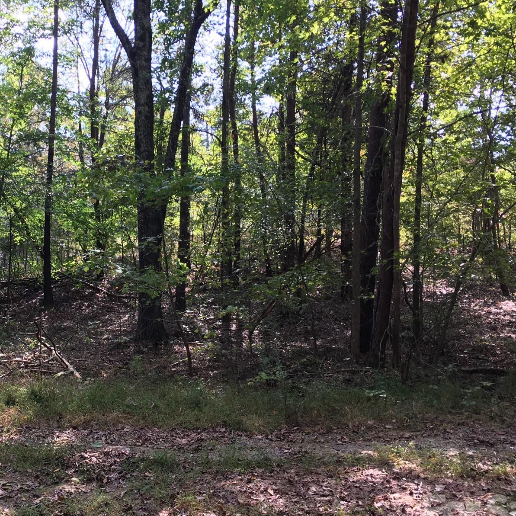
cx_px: 119
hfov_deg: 37.3
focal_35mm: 44
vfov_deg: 38.3
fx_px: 742
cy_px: 247
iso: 32
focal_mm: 4.15
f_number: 2.2
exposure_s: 1/120
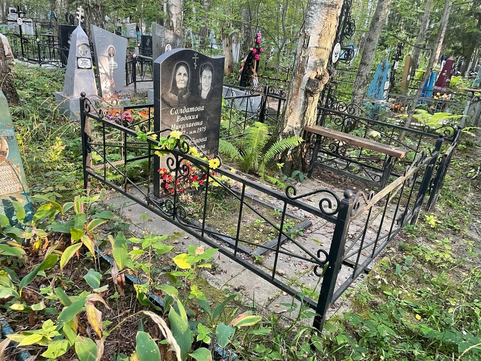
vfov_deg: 53.1
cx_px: 240
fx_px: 361
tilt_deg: -15.3
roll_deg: -5.4
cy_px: 180
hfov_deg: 67.3
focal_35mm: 26
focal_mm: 4.2
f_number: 1.6
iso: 160
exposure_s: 1/60
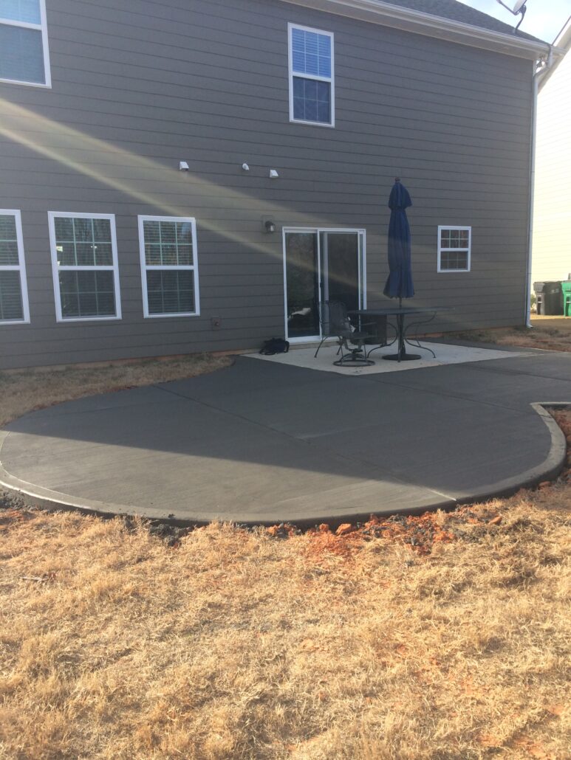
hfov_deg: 46.8
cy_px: 380
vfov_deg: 60.0
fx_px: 660
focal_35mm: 30
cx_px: 286
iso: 32
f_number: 2.2
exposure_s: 1/760
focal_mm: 4.12
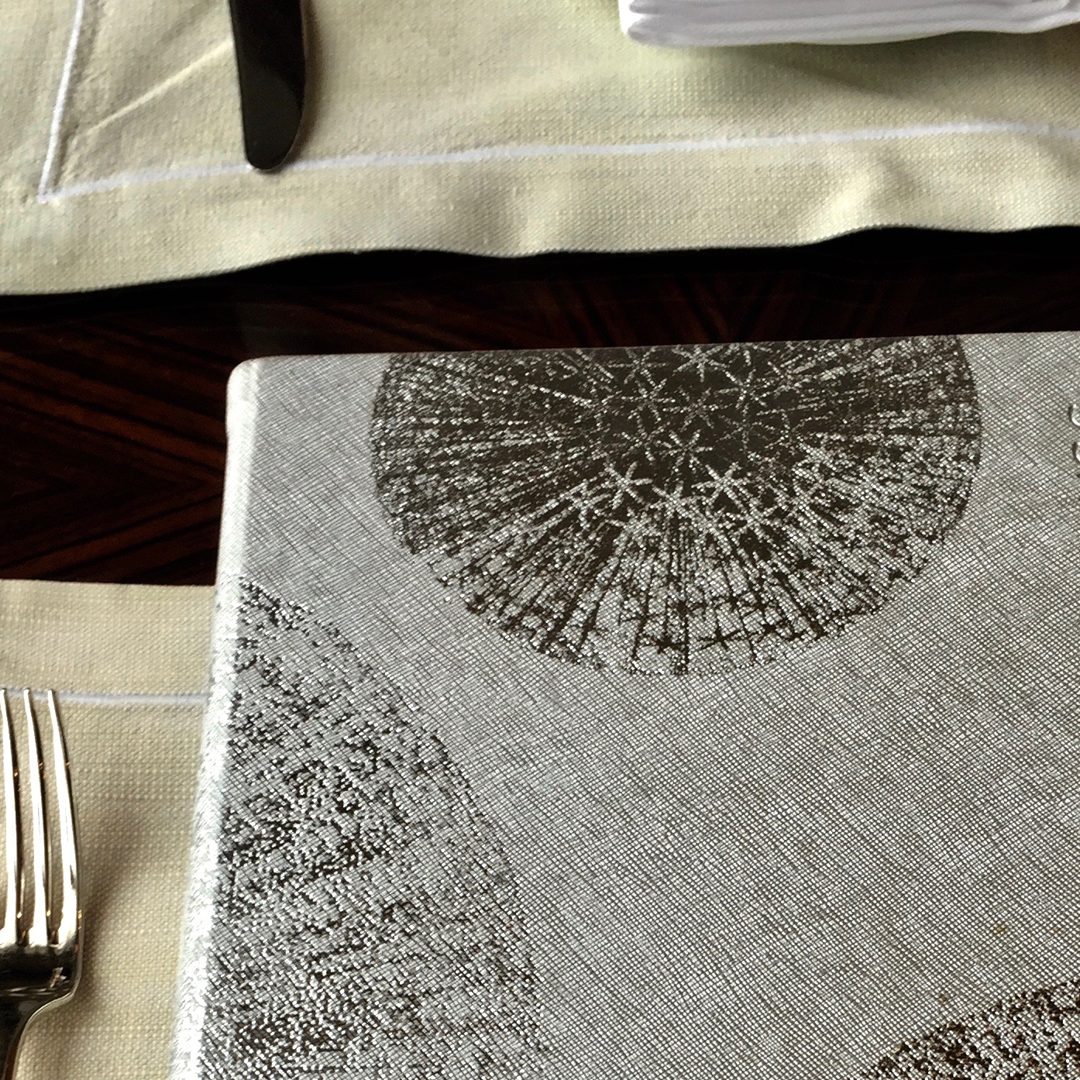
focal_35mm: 60
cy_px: 1145
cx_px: 665
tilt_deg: -65.6
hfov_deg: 28.5
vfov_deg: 26.6
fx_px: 2118
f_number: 2.2
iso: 32
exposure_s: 1/101
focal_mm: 4.15
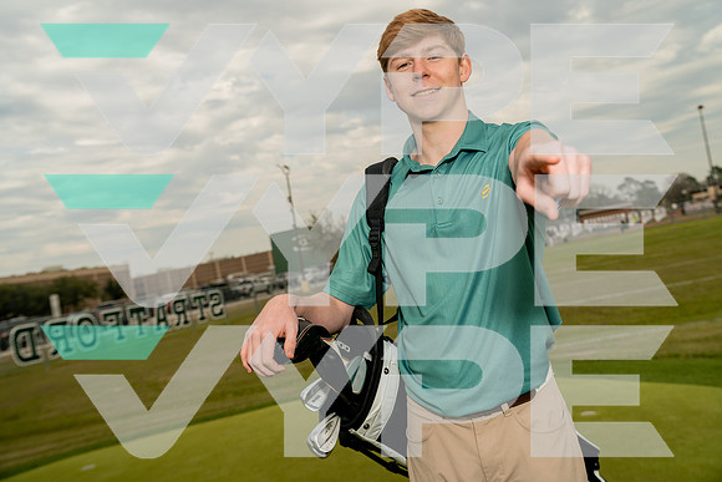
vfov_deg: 36.0
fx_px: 742
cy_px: 241
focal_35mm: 37
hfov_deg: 51.9
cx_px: 361
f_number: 4.5
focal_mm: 37
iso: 250
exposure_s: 1/250
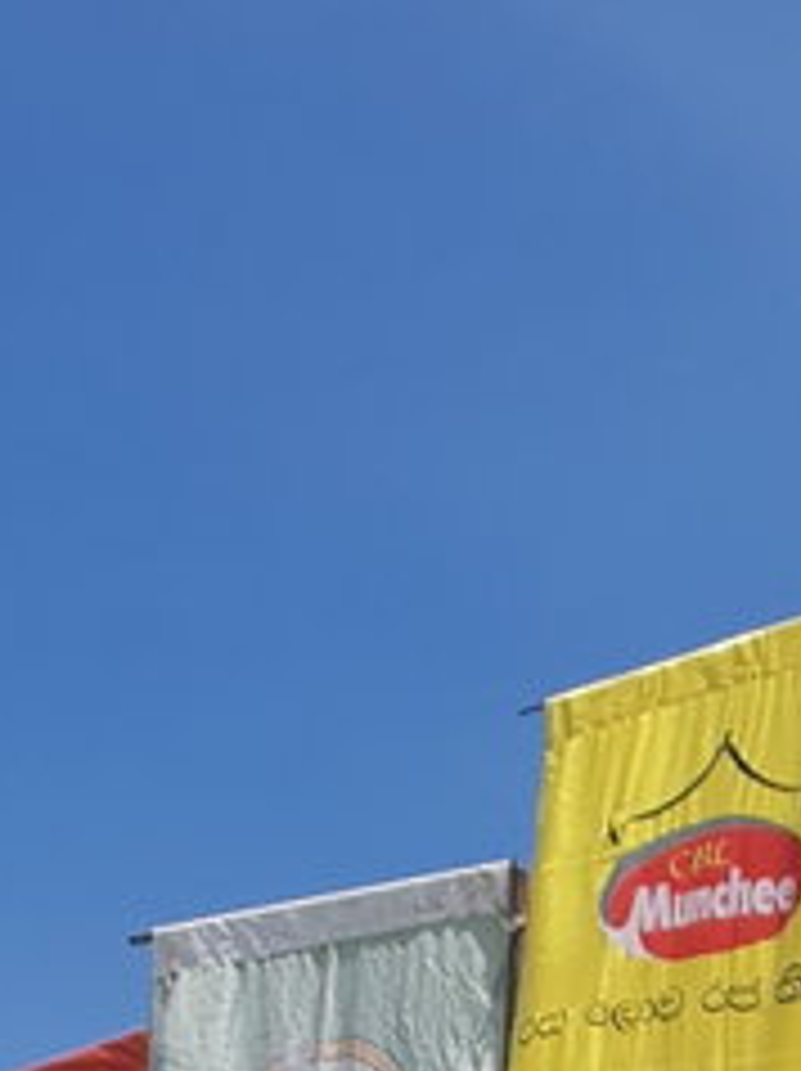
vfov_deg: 9.5
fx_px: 5409
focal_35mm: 175
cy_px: 2876
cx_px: 2606
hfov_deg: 7.3
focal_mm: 4.3
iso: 50
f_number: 2.4
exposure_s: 1/2141
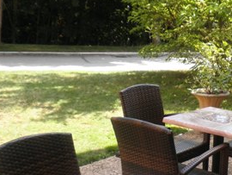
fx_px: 402
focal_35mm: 60
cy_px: 87
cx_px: 161
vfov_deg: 24.5
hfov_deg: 31.8
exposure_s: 1/200
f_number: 2.6
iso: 64
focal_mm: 4.7
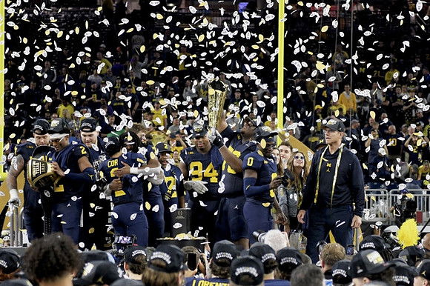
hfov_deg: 20.6
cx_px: 215
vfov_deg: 13.8
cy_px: 143
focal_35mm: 99
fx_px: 1182
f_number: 2.8
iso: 1250
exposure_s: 1/500
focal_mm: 66
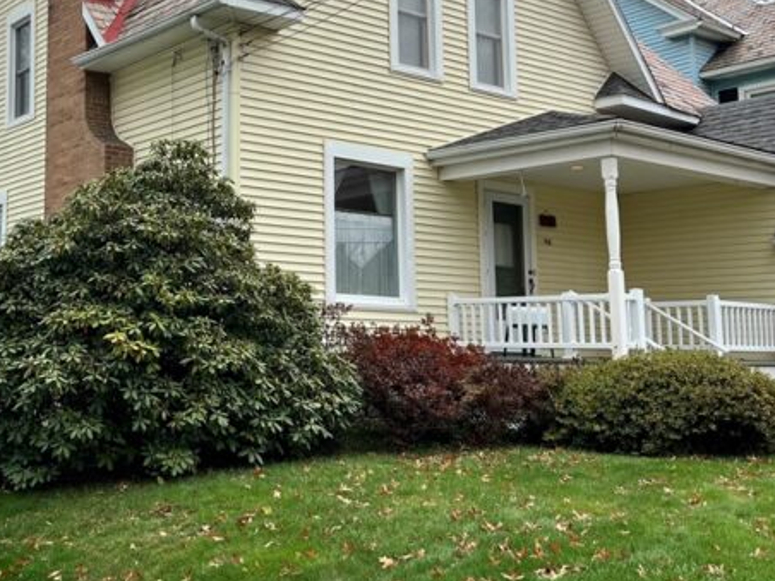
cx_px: 199
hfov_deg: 40.2
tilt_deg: +6.2
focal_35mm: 46
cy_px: 201
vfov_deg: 31.3
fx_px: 1030
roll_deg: -0.2
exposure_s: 1/1531
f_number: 1.5
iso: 50
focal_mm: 5.7
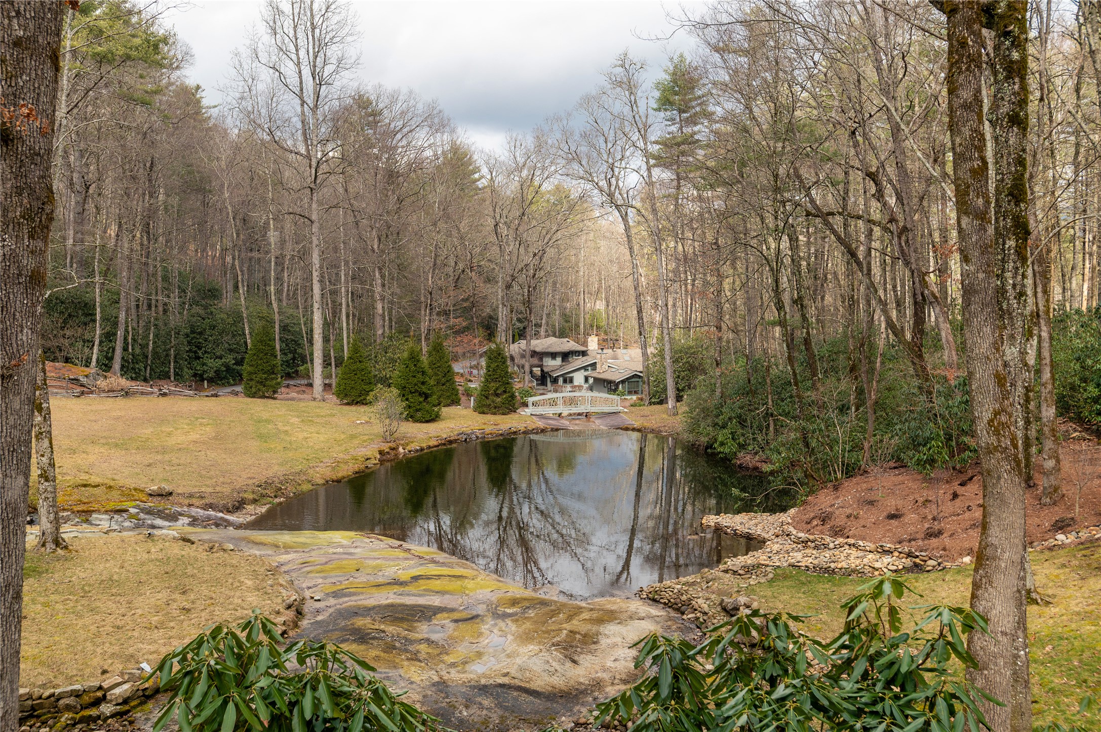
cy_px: 366
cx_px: 550
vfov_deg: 43.5
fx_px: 917
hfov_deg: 62.0
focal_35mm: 30
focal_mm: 30
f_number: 7.1
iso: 320
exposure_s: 1/800
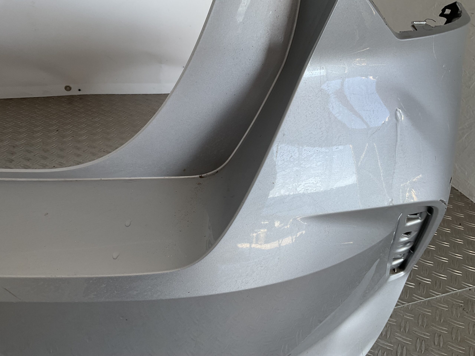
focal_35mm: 29
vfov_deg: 48.2
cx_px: 238
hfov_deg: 61.7
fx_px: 398
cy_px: 178
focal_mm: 3
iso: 20
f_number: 1.8
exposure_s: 1/100
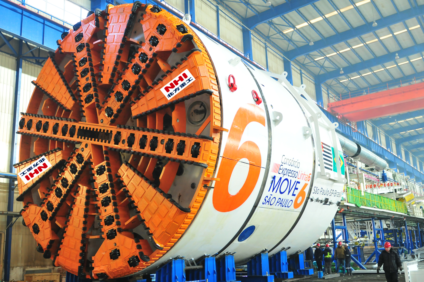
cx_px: 212
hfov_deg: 53.2
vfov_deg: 36.8
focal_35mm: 36
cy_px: 141
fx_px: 423
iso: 800
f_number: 2.8
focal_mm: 24
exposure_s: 1/80
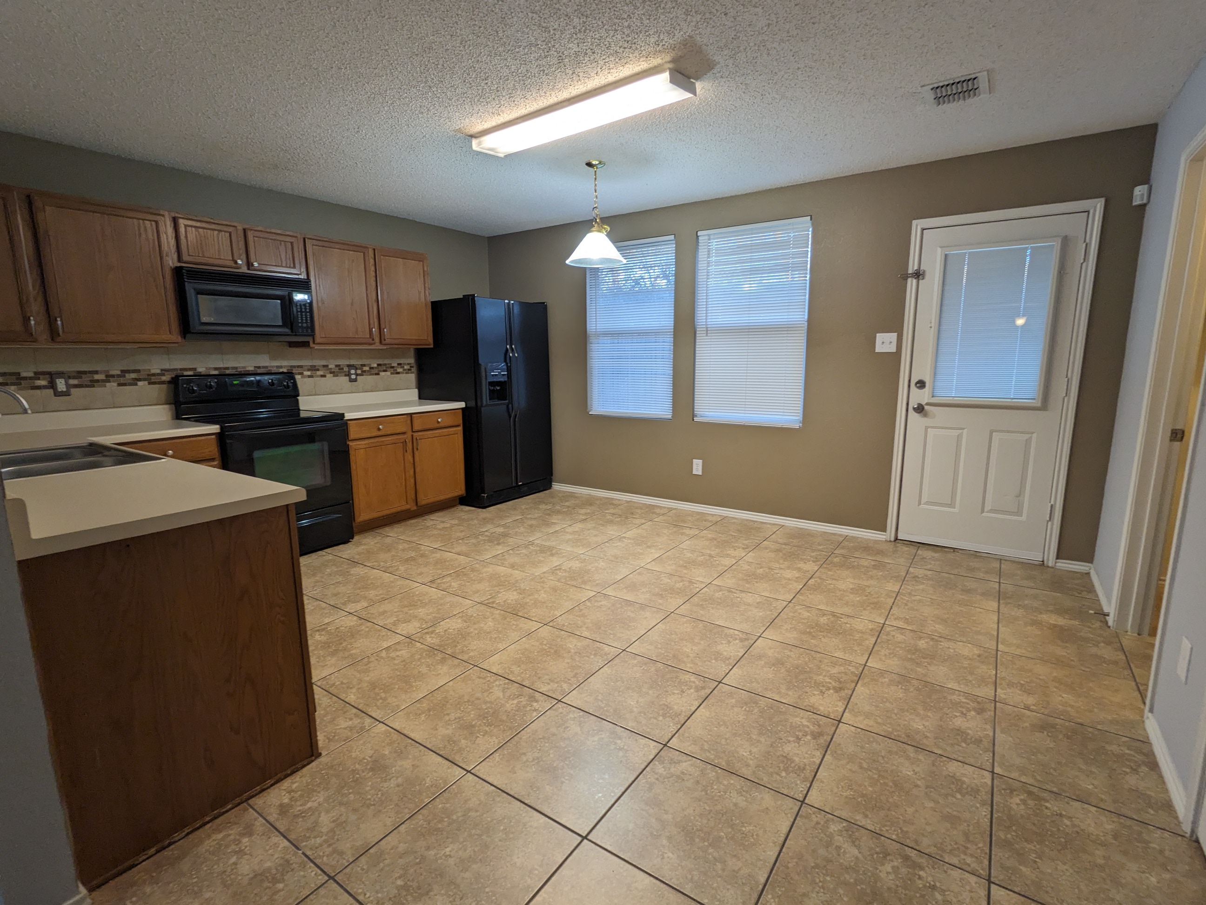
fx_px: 557
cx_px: 603
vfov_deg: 78.1
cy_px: 452
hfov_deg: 94.5
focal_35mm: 16
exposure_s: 1/24
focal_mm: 2.22
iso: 63
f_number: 2.2
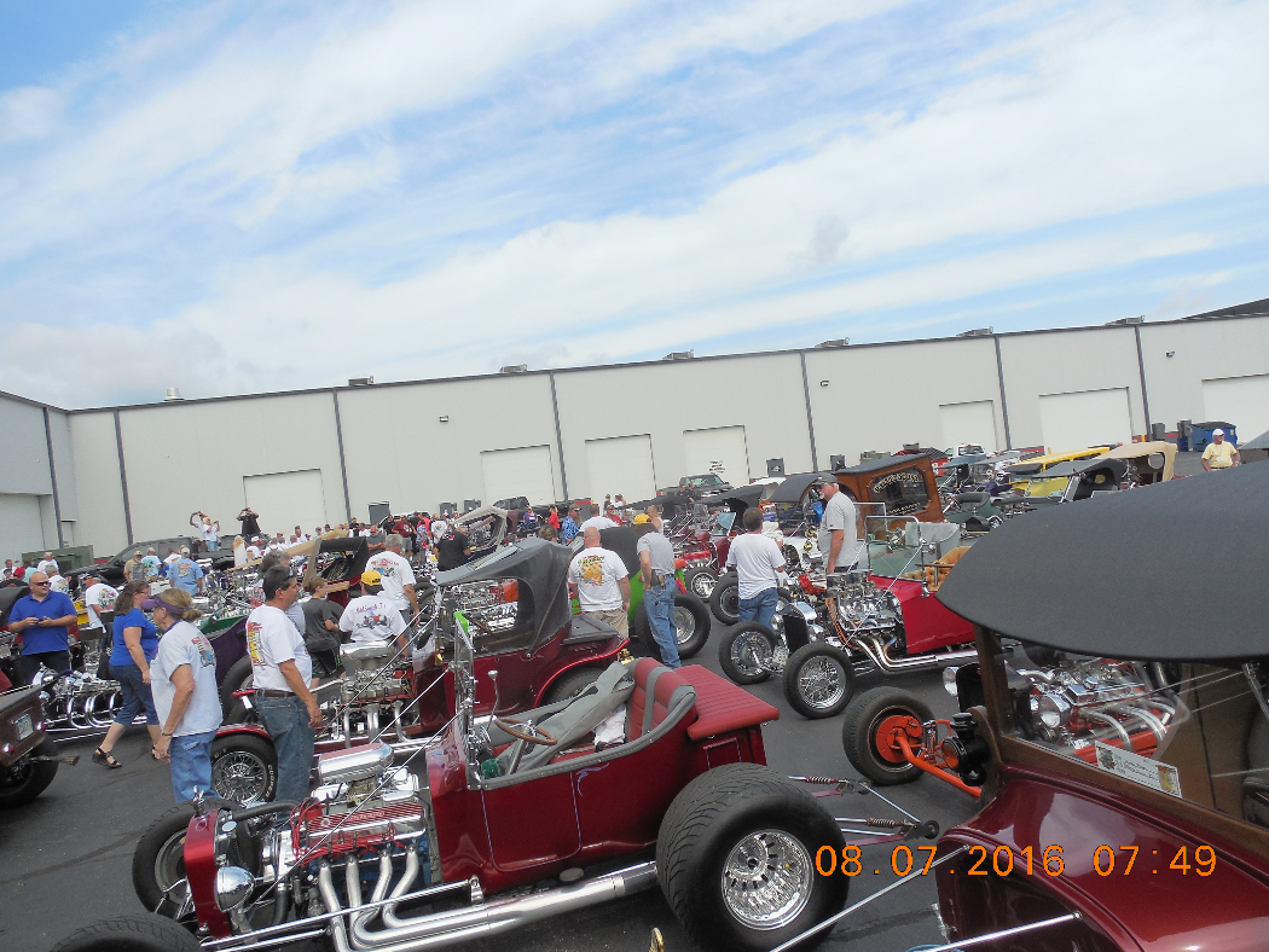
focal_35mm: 25
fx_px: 917
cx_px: 634
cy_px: 476
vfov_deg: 54.9
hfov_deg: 69.4
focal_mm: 4.5
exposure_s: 1/1000
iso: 125
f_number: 3.3
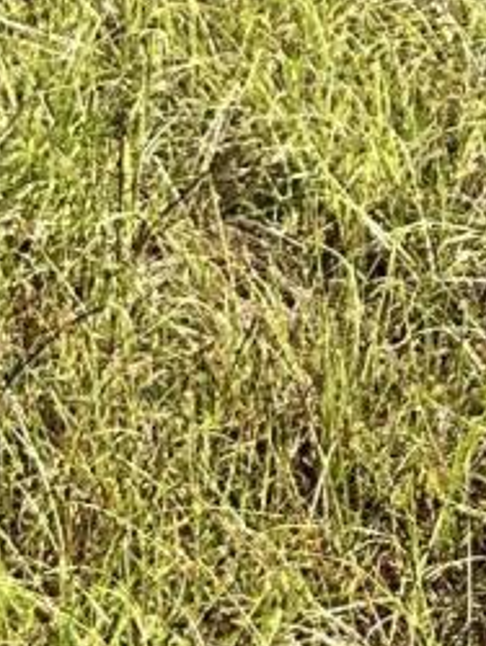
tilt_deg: -8.9
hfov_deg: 6.3
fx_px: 4336
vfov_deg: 8.4
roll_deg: +2.3
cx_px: 897
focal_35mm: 232
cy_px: -297
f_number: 1.8
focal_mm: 3
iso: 25
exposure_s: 1/1076
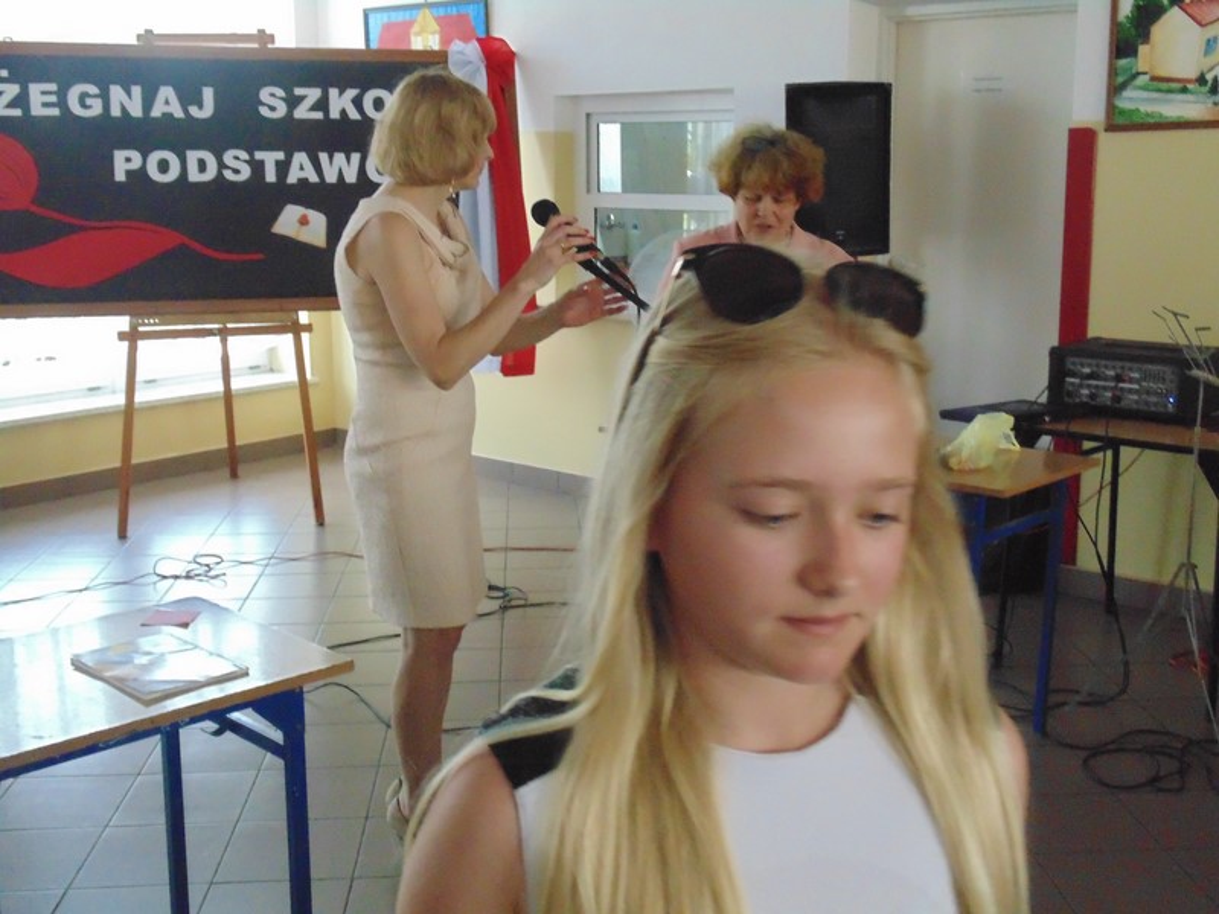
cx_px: 610
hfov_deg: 45.8
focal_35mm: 41
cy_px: 457
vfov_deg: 35.1
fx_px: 1444
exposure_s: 1/100
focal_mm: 7.4
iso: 800
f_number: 3.6
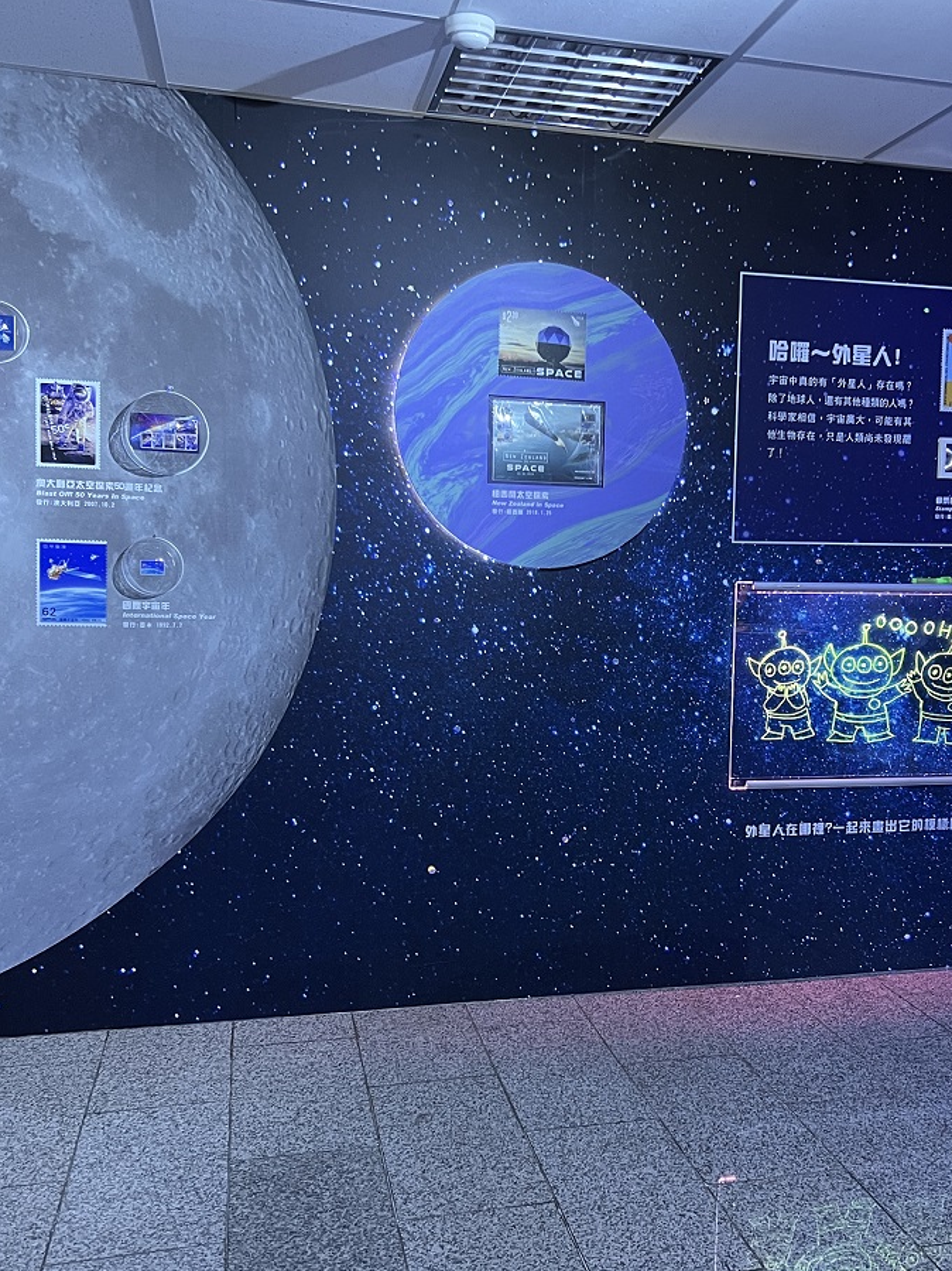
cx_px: 603
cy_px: 636
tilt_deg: -4.6
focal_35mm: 35
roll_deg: -1.1
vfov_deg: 52.6
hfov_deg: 40.4
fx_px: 1284
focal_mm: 5.7
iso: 400
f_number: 1.5
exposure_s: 1/40
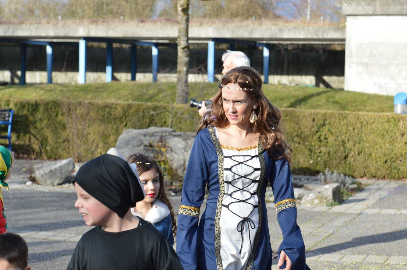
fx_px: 1186
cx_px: 204
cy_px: 135
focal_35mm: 105
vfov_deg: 13.0
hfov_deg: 19.5
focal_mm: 70
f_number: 5.6
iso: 250
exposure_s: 1/500
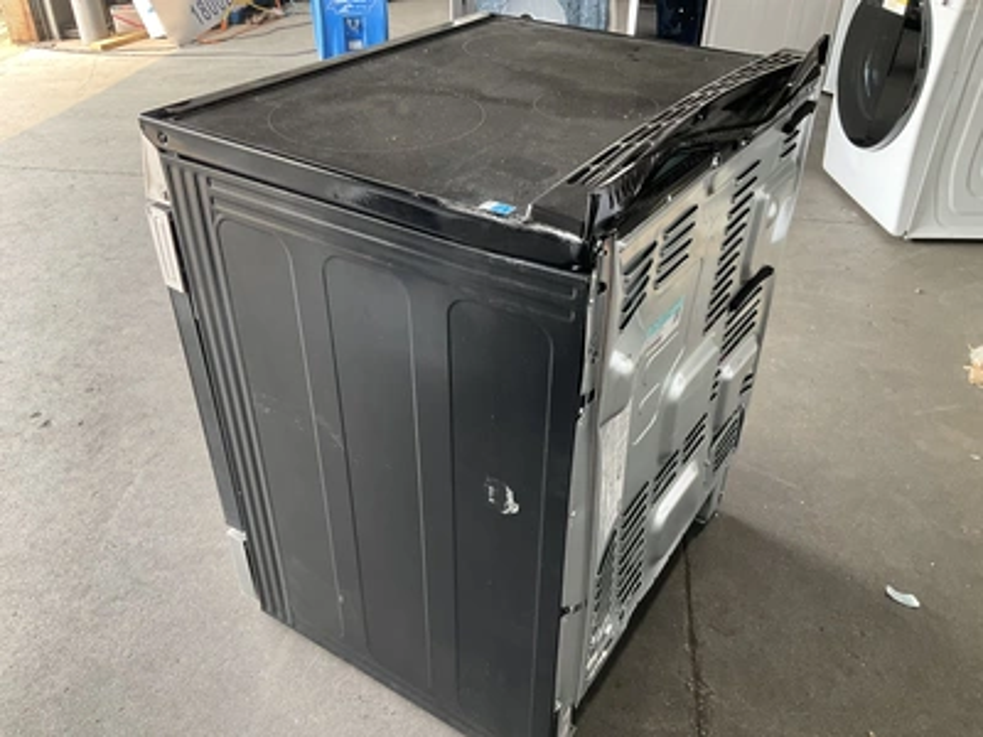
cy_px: 368
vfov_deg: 48.2
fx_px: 824
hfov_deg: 61.7
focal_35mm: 29
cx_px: 492
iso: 64
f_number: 1.8
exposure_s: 1/122
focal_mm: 3
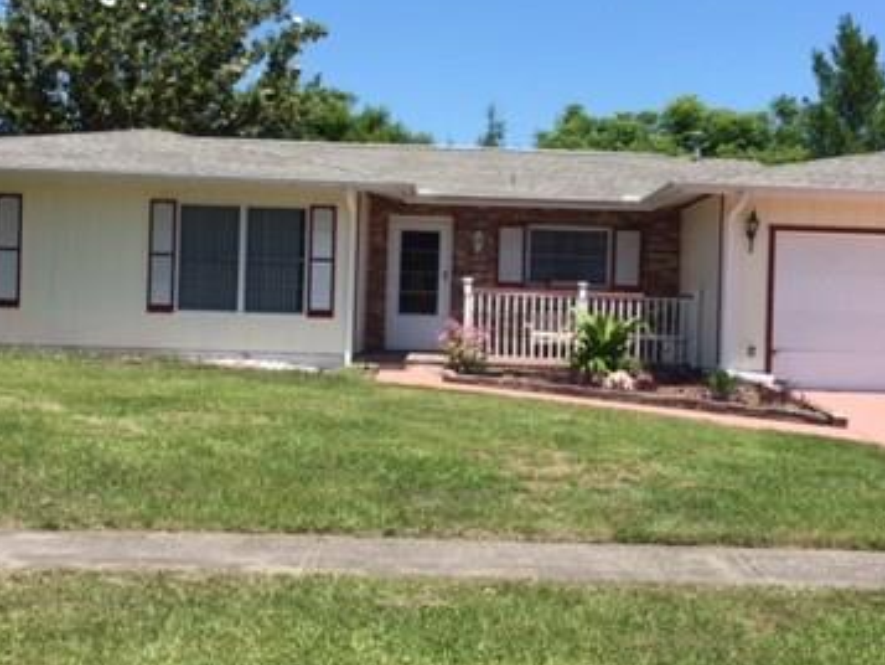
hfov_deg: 36.8
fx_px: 1330
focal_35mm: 52
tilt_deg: +0.6
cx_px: 498
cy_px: 330
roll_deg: -2.6
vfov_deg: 28.0
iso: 32
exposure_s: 1/1582
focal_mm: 4.15
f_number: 2.2
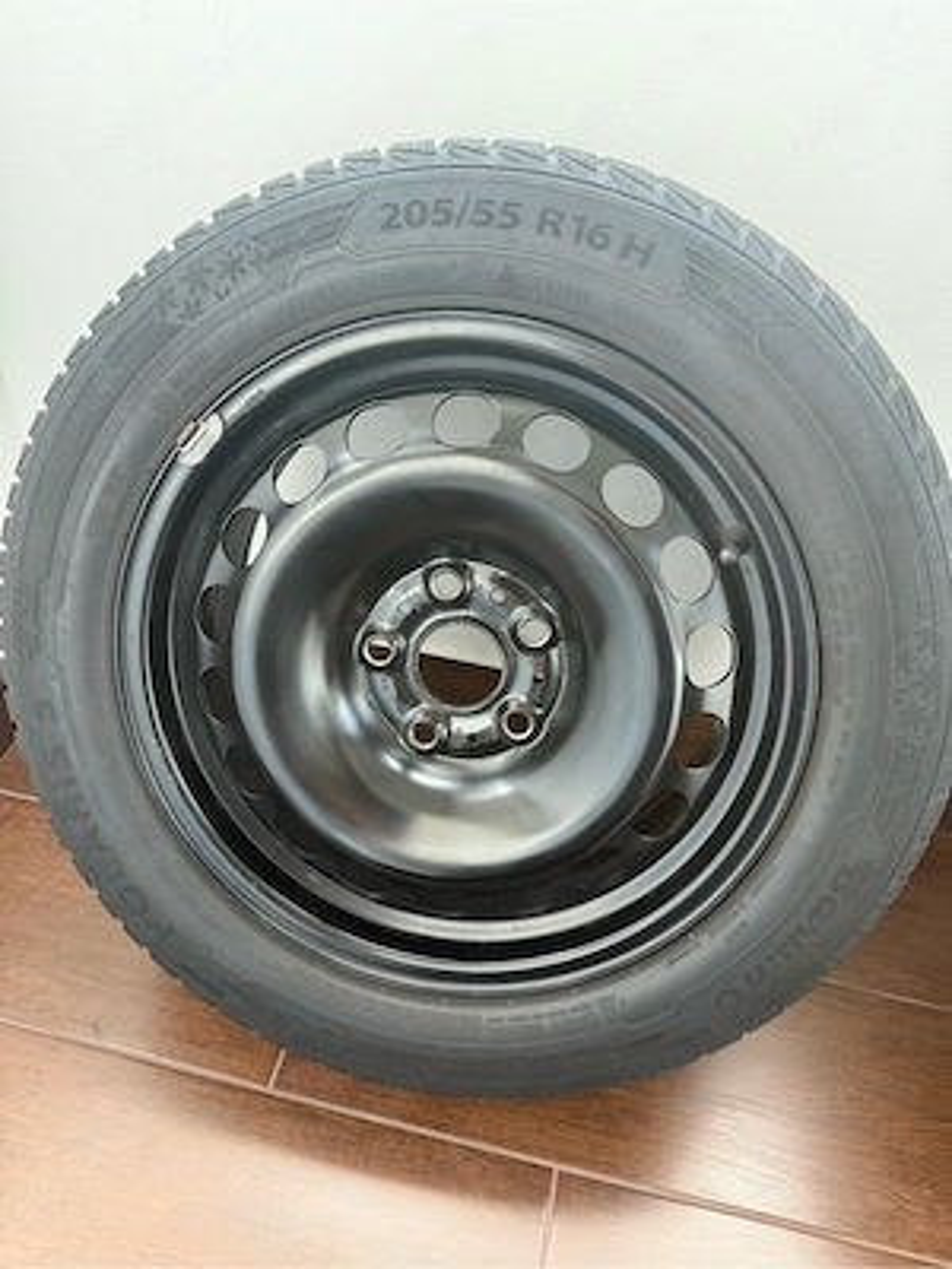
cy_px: 634
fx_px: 880
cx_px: 476
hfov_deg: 56.8
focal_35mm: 24
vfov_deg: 71.6
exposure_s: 1/60
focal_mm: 6.76
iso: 320
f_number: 1.78
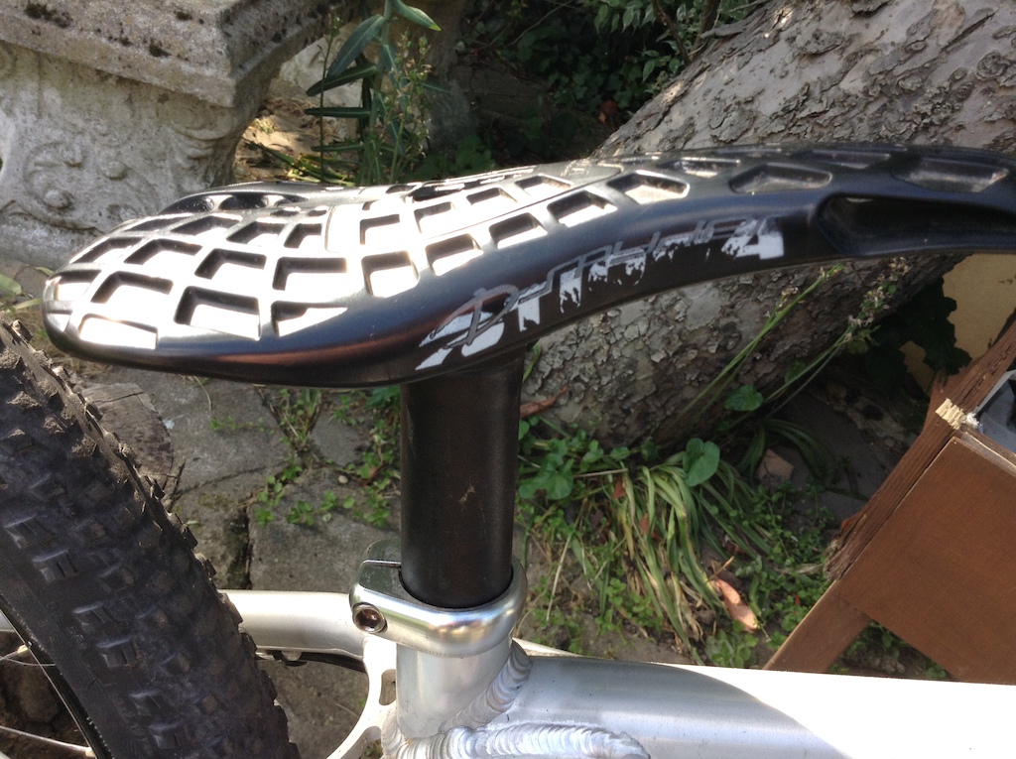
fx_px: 967
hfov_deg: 55.4
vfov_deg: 42.8
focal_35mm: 33
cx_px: 508
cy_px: 380
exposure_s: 1/120
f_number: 2.4
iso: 32
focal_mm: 3.3
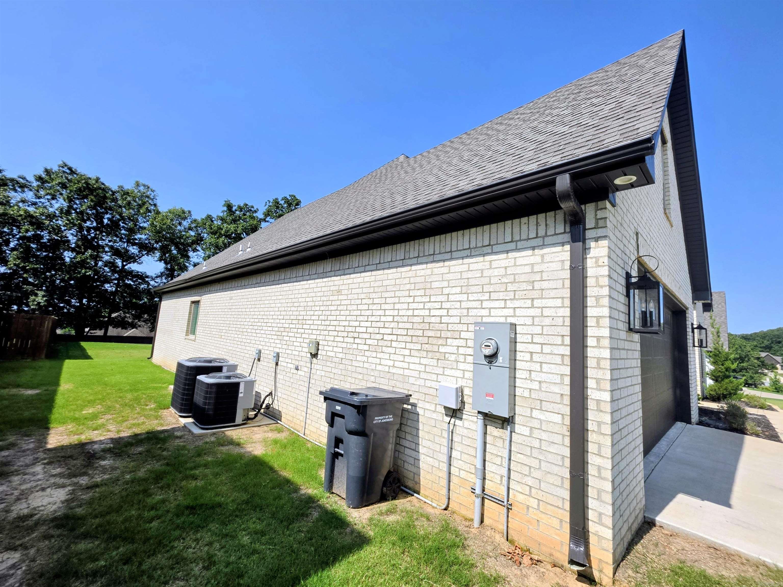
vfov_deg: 89.9
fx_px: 294
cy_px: 294
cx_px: 392
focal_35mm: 13
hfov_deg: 106.2
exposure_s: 1/2296
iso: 32
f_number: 1.9
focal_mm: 2.2
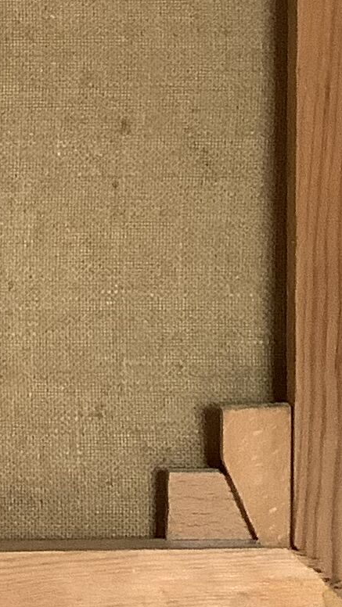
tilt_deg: -13.1
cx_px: -244
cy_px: -197
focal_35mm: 142
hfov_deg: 8.3
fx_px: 2287
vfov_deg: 14.5
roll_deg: +0.2
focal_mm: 3.3
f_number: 2.4
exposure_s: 1/60
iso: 160
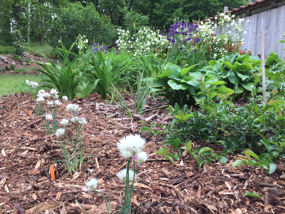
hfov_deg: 61.7
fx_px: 239
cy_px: 107
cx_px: 142
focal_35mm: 29
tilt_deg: -6.5
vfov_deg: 48.2
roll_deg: -1.9
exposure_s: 1/100
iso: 50
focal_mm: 4.15
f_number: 2.2
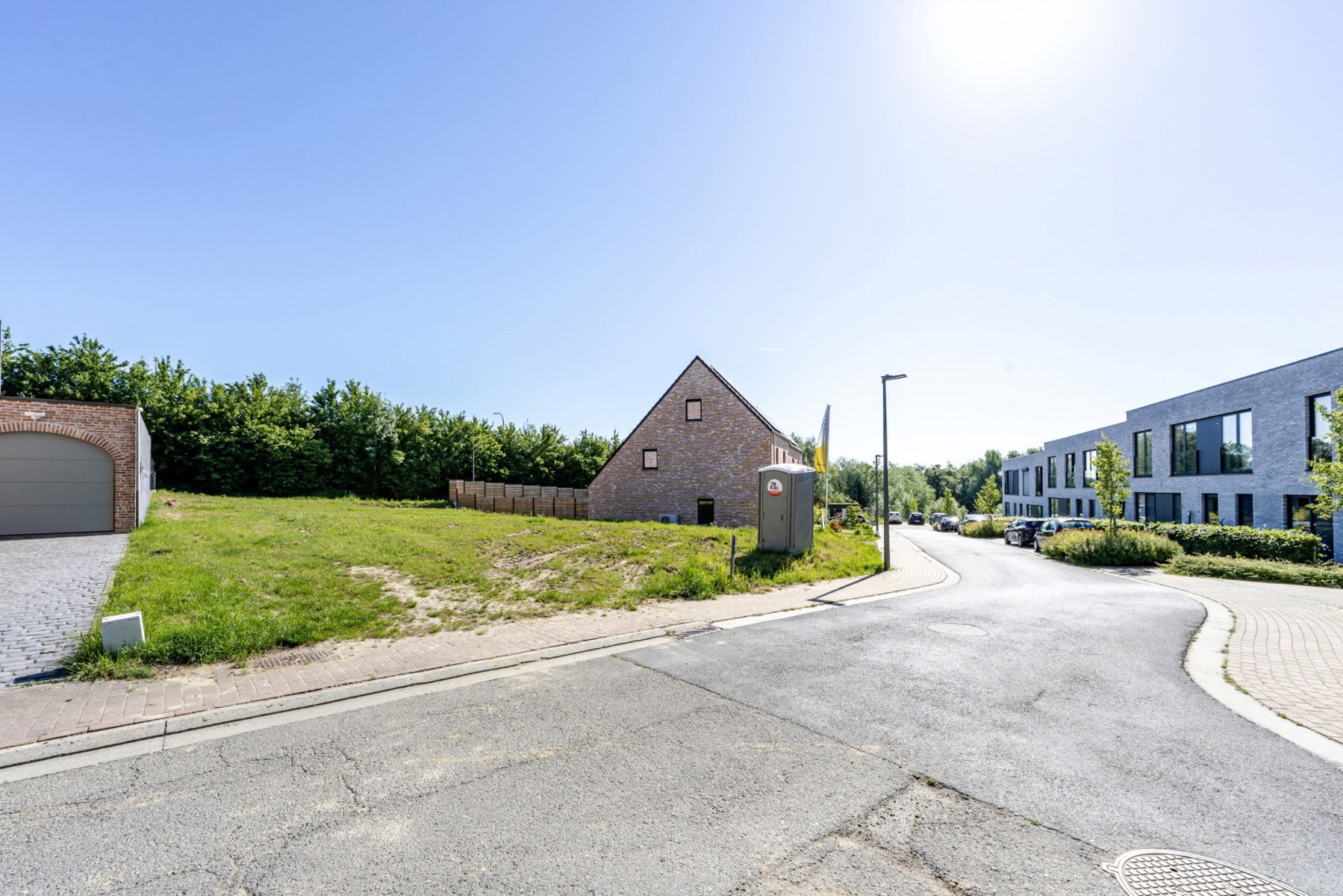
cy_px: 448
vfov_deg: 81.2
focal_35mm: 14
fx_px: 522
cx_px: 672
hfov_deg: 104.2
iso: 250
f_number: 11
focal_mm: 14
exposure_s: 1/400
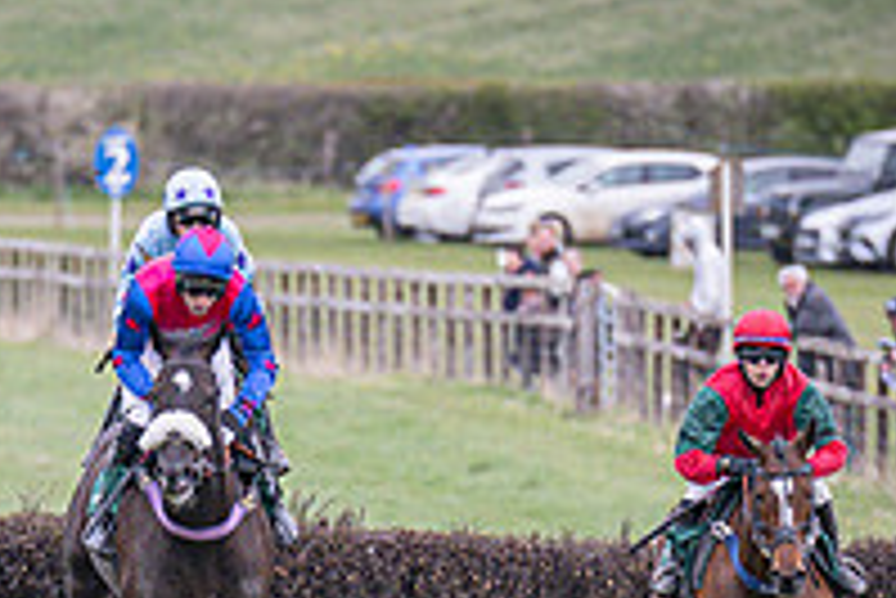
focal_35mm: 1018
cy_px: 737
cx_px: 89
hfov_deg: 2.0
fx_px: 25355
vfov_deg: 1.4
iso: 800
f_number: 2.8
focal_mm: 200
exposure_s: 1/1600
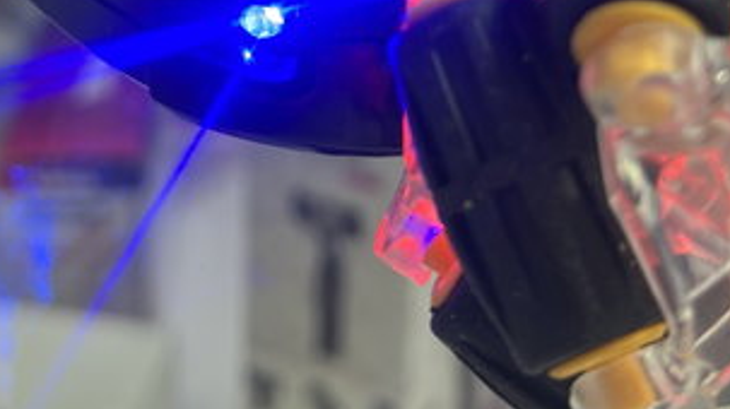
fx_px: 1780
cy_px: -198
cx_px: 335
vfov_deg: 12.5
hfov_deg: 23.2
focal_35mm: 92
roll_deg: -1.3
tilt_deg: -19.4
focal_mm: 6.86
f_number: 1.78
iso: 200
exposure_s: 1/50
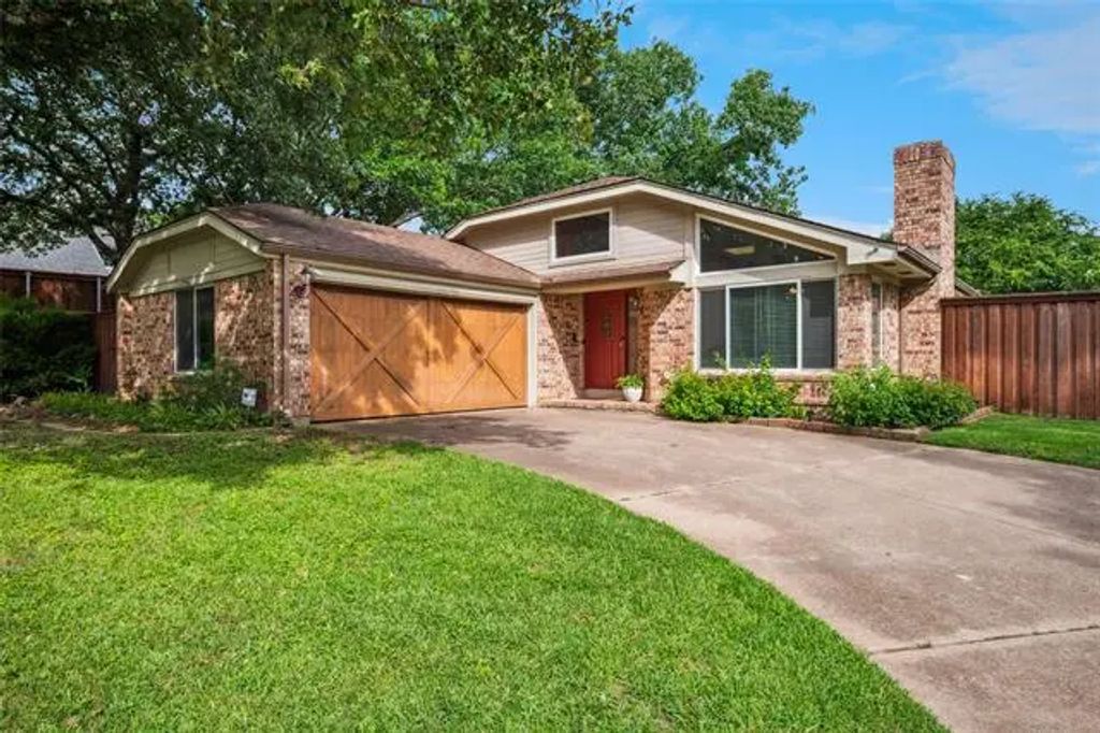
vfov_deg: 60.7
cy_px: 366
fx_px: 626
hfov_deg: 82.6
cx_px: 550
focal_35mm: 20
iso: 250
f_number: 8
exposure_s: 1/125
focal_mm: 20.5
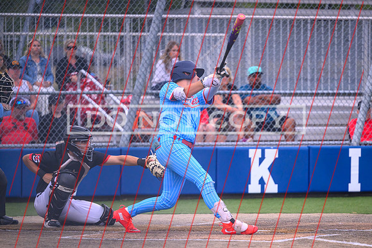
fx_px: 2380
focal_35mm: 230
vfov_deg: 6.0
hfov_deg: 8.9
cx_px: 240
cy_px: 161
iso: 1000
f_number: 2.8
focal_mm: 175
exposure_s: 1/3200
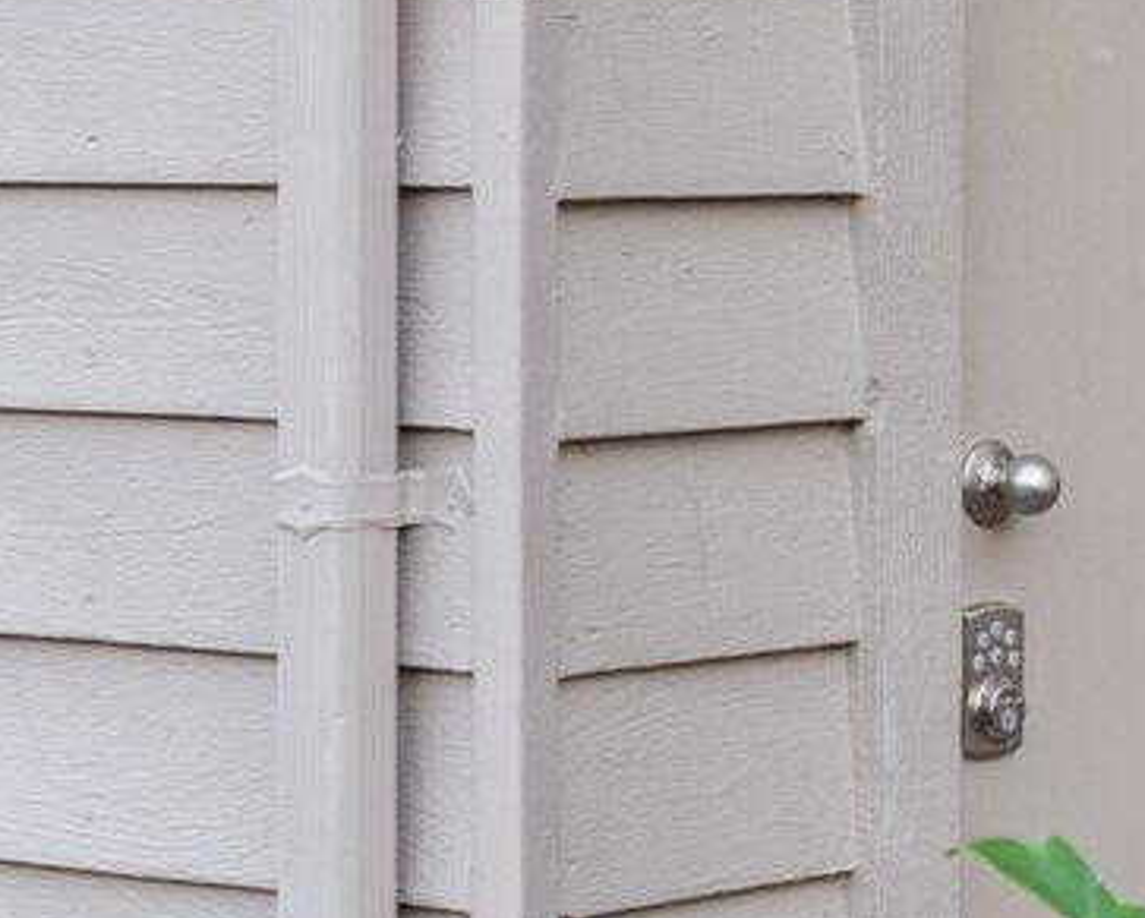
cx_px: 1606
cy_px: 62
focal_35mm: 164
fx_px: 5562
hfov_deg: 11.4
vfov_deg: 9.4
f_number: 2.8
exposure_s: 1/25
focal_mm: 21
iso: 500
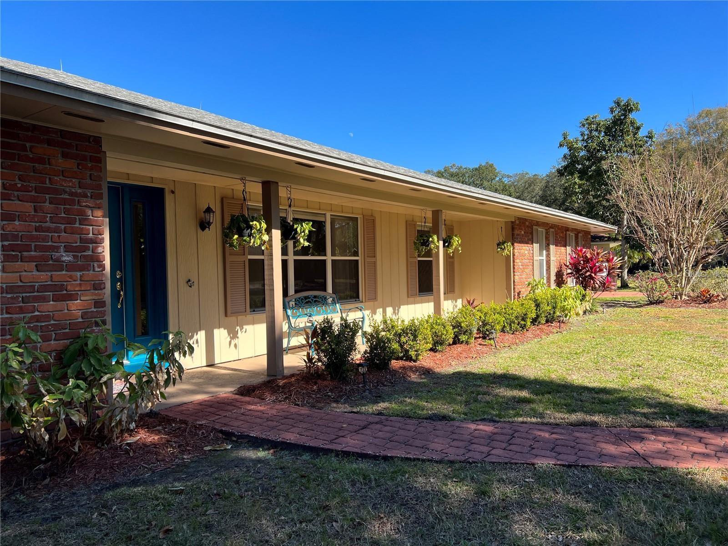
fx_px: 547
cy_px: 273
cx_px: 364
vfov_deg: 53.1
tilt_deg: -1.3
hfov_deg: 67.3
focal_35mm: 26
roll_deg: +0.8
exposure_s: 1/1934
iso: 50
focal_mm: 5.7
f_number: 1.5
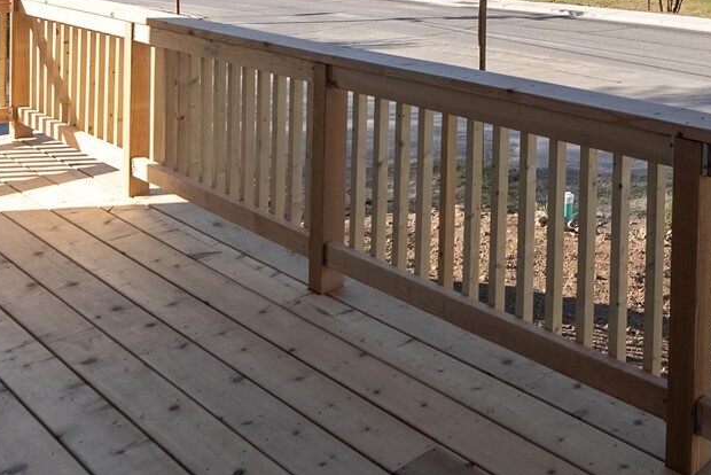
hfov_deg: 38.5
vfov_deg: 28.6
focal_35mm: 41
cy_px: -83
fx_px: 815
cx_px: 791
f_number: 5.6
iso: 100
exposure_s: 1/5000
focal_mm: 15.1
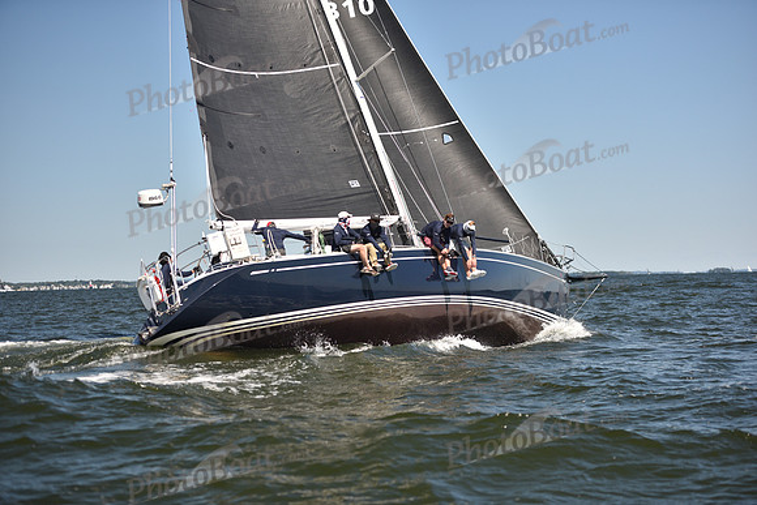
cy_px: 252
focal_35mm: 70
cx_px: 378
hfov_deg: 28.8
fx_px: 1472
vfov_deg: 19.5
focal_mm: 70
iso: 250
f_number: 3.2
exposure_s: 1/1600
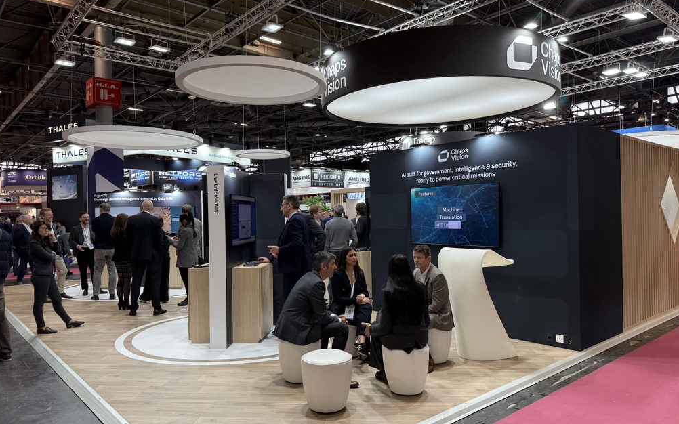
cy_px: 219
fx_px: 481
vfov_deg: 47.6
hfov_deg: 70.4
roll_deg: +0.9
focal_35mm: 26
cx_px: 339
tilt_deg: -1.8
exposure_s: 1/100
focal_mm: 6.76
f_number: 1.78
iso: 64
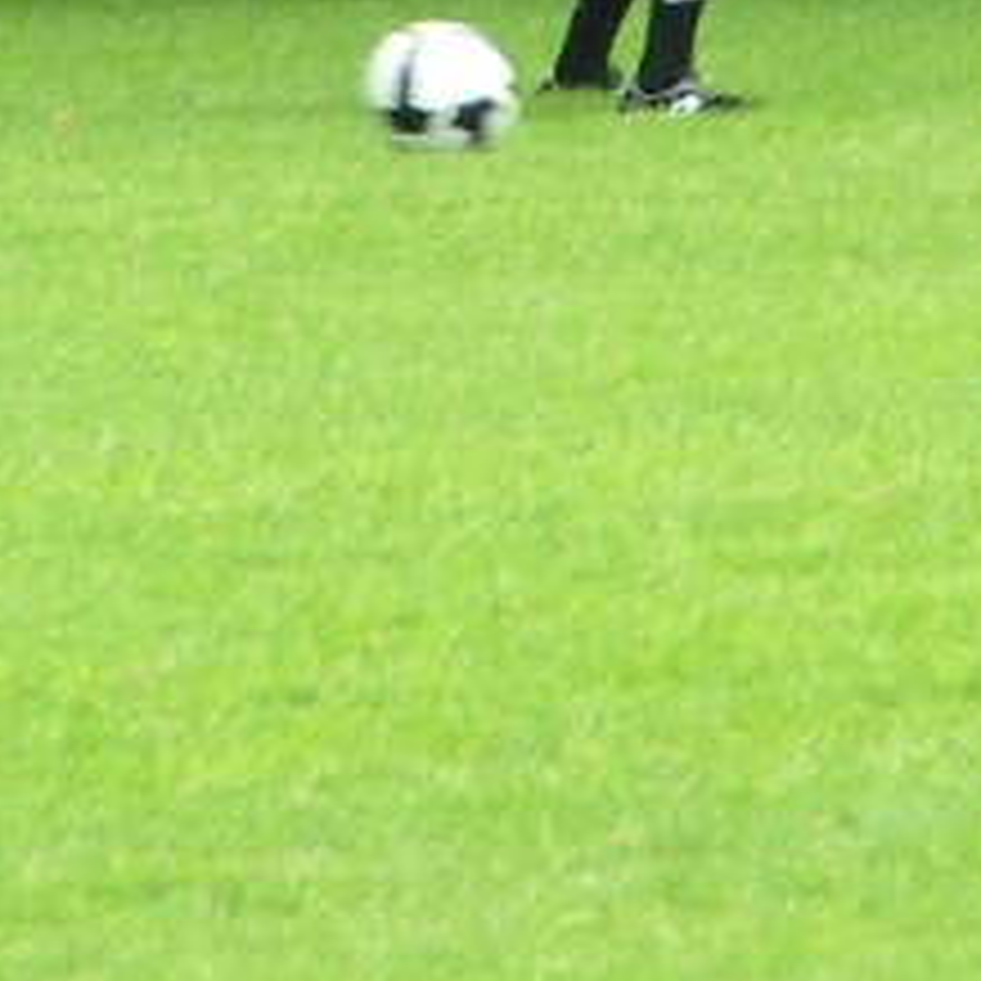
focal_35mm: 1235
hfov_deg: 1.4
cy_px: -360
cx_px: 392
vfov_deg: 1.4
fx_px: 39597
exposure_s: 1/400
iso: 160
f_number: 3.5
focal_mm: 58
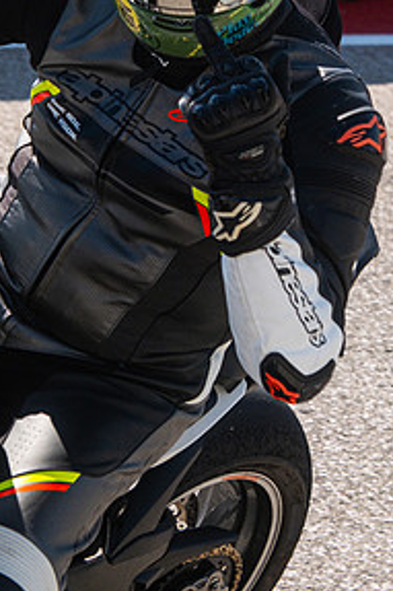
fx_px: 2689
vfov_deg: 12.5
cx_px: 172
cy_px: 118
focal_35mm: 164
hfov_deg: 8.4
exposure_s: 1/2500
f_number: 3.6
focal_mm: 44.1
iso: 320
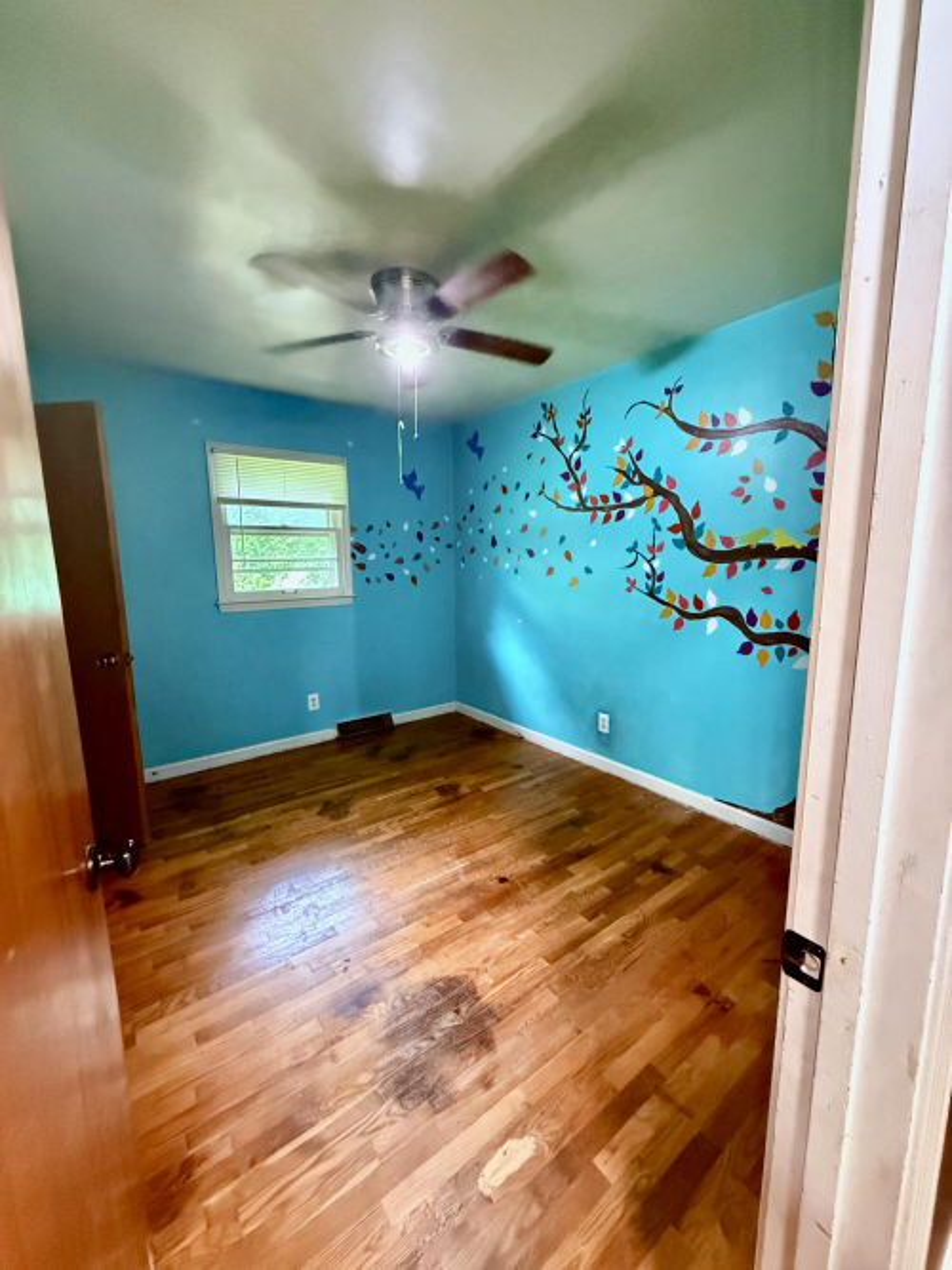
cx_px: 476
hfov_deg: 85.7
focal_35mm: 14
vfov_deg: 102.1
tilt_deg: -6.9
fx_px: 514
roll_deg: +0.7
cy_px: 635
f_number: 2.2
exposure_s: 1/60
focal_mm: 2.22
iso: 1250
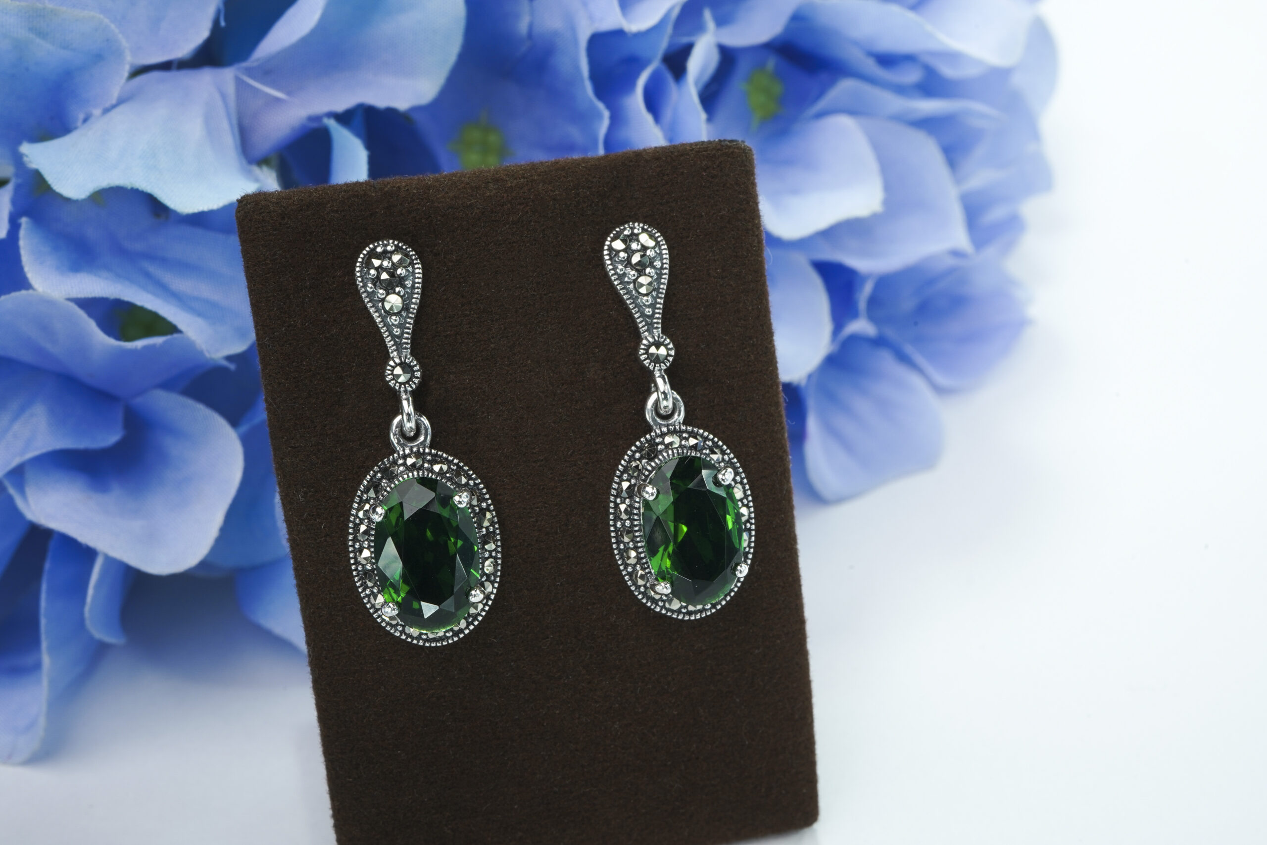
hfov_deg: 39.6
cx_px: 634
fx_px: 1760
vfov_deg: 27.0
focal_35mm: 50
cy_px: 422
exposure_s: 1/13
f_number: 16
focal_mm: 50
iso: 250
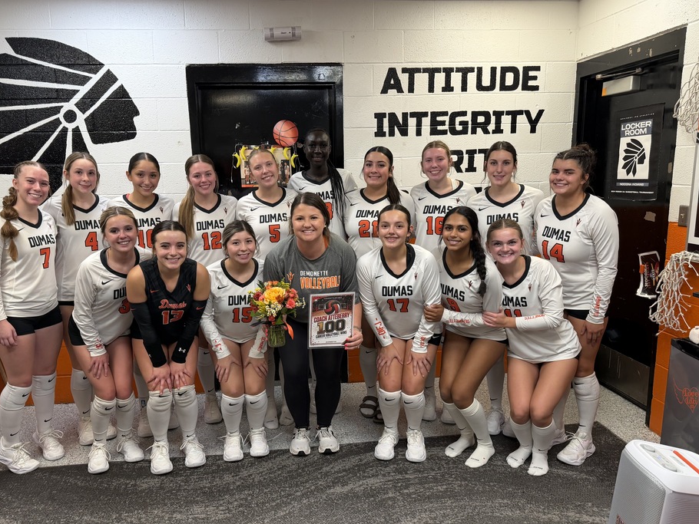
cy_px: 282
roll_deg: +1.6
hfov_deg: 65.2
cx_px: 320
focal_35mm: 27
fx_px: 545
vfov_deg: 51.3
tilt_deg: -9.8
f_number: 1.78
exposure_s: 1/60
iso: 160
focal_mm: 6.76
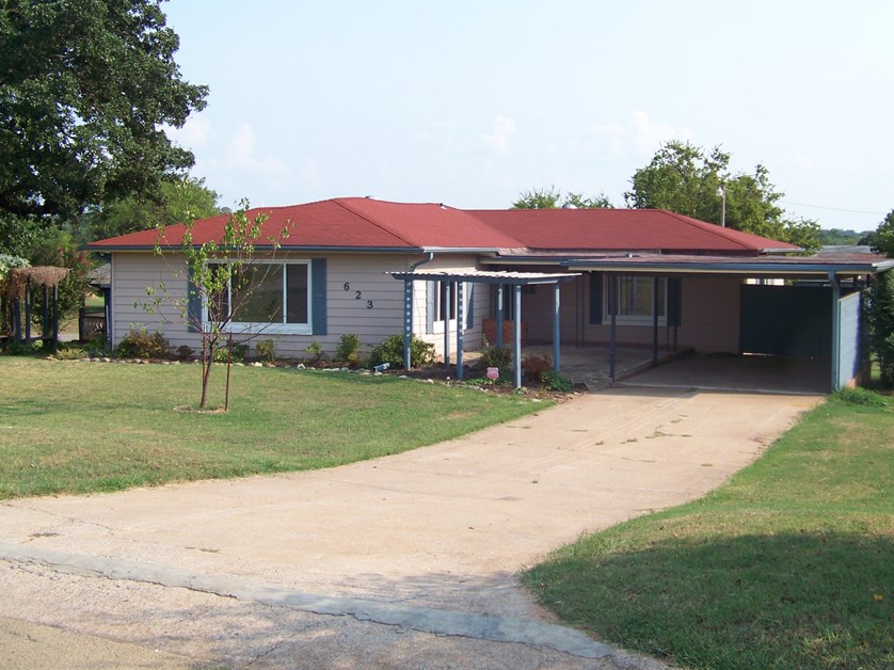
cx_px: 518
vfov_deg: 32.8
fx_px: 1136
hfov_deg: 42.8
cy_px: 285
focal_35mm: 44
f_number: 2.8
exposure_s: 1/640
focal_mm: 5.85
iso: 64
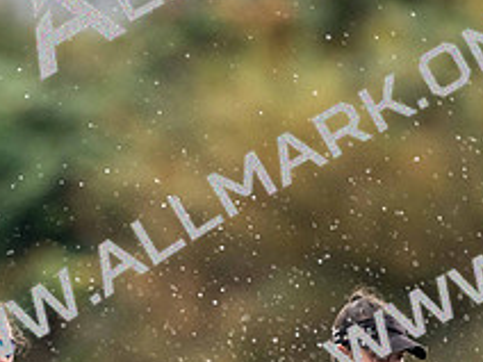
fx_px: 22004
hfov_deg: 1.3
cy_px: 413
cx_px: 157
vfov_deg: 0.9
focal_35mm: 1577
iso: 3600
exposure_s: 1/2500
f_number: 4
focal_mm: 600
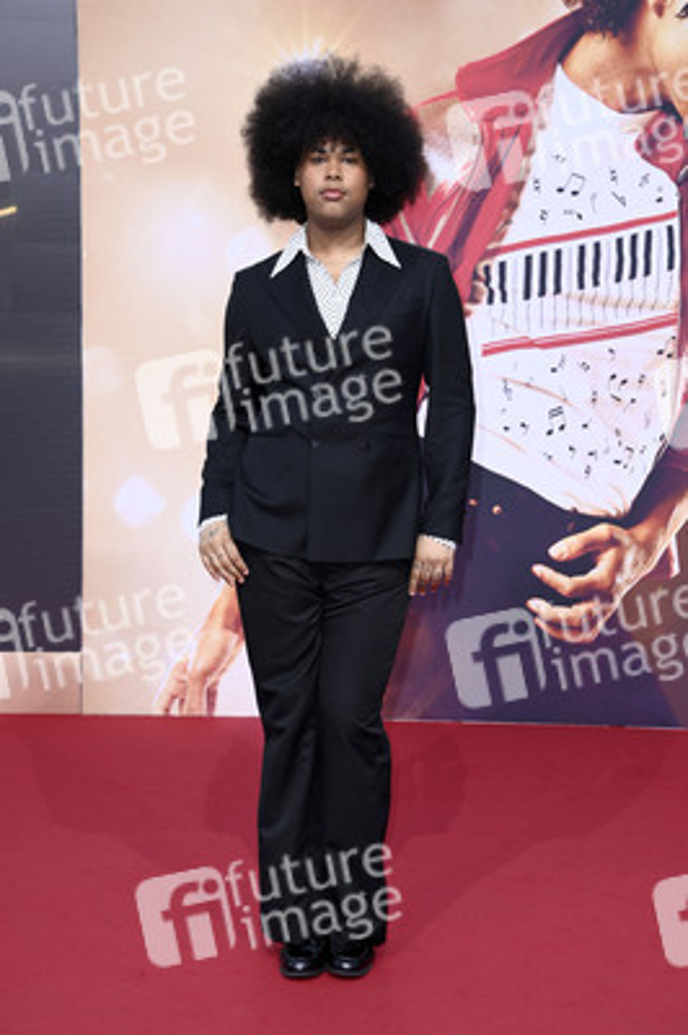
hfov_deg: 20.9
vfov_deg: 31.0
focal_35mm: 65
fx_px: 1866
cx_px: 344
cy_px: 518
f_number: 6.3
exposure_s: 1/250
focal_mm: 65
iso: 320
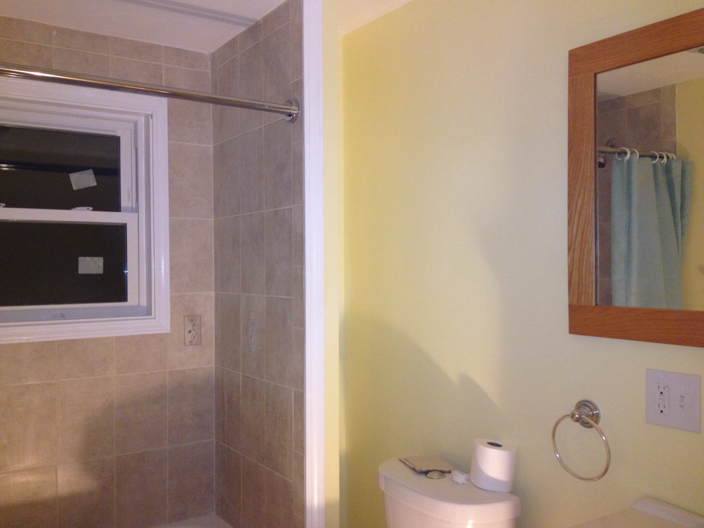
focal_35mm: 35
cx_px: 352
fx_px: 712
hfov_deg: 52.6
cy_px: 264
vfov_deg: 40.7
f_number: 2.4
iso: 200
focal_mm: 4.28
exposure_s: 1/20
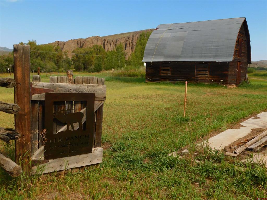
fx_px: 278
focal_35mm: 36
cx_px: 134
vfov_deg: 39.7
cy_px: 100
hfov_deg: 51.4
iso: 125
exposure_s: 1/1000
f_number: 3.5
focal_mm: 6.3
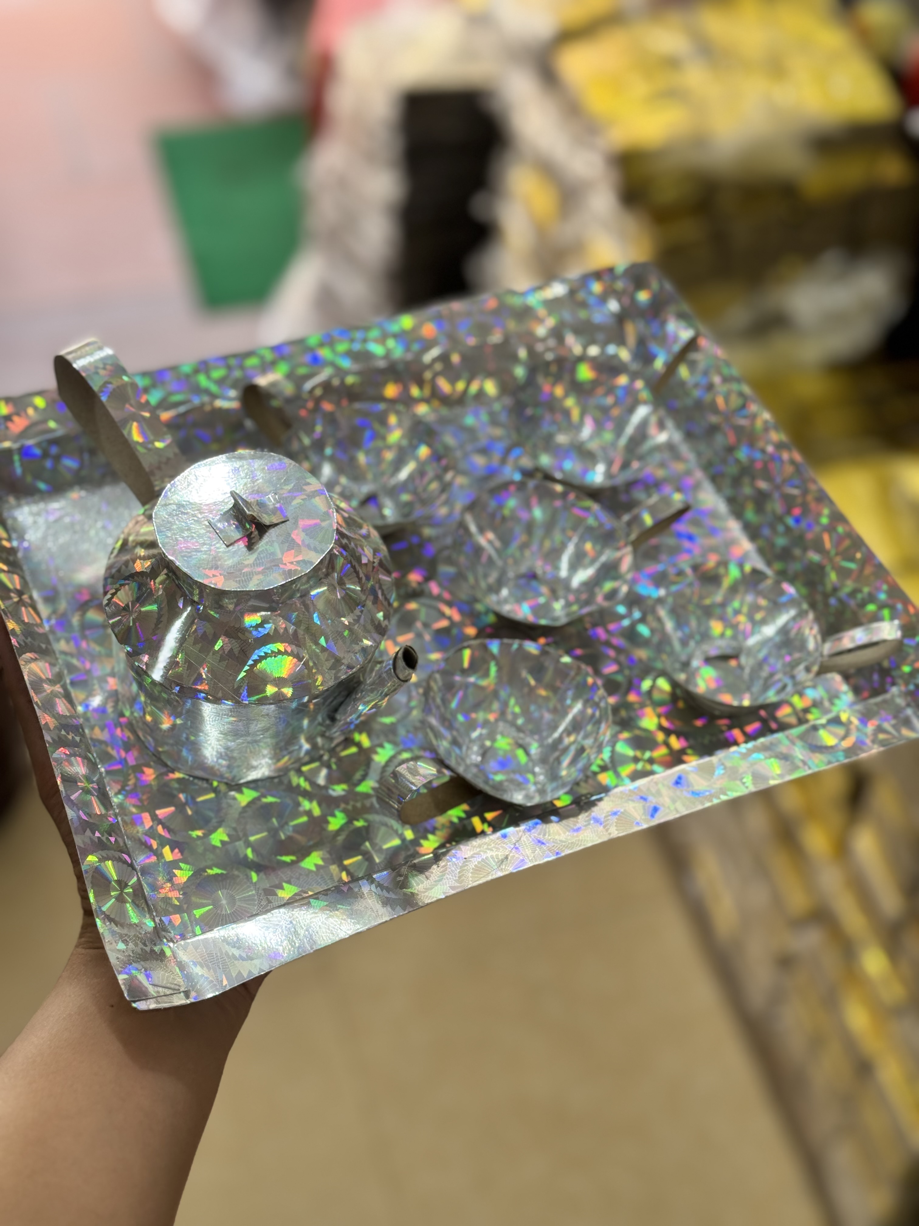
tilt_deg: -42.0
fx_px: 1699
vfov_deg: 39.7
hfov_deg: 30.3
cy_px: 613
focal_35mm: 48
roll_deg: +1.2
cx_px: 460
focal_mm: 6.76
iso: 64
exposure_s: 1/121
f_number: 1.78
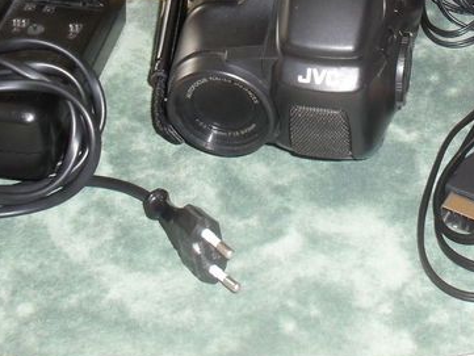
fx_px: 1329
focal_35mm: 97
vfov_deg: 14.7
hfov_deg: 20.0
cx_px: 378
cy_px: -79
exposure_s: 1/45
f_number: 3.2
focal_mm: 6.3
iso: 200
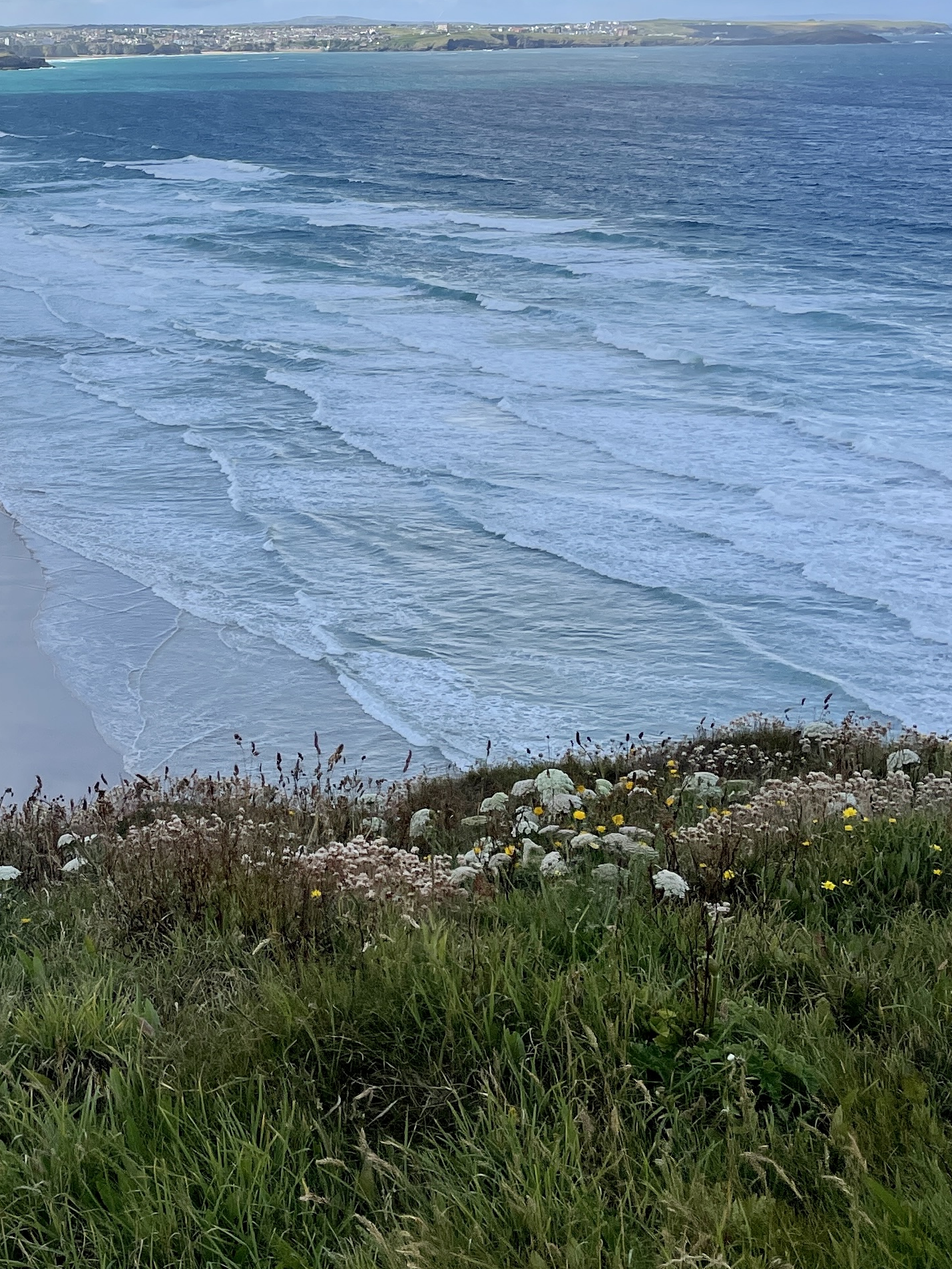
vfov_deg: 34.3
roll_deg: -0.2
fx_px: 2016
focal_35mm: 55
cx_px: -51
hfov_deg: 25.0
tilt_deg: -6.0
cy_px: 343
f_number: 1.6
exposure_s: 1/4000
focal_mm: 4.2
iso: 32
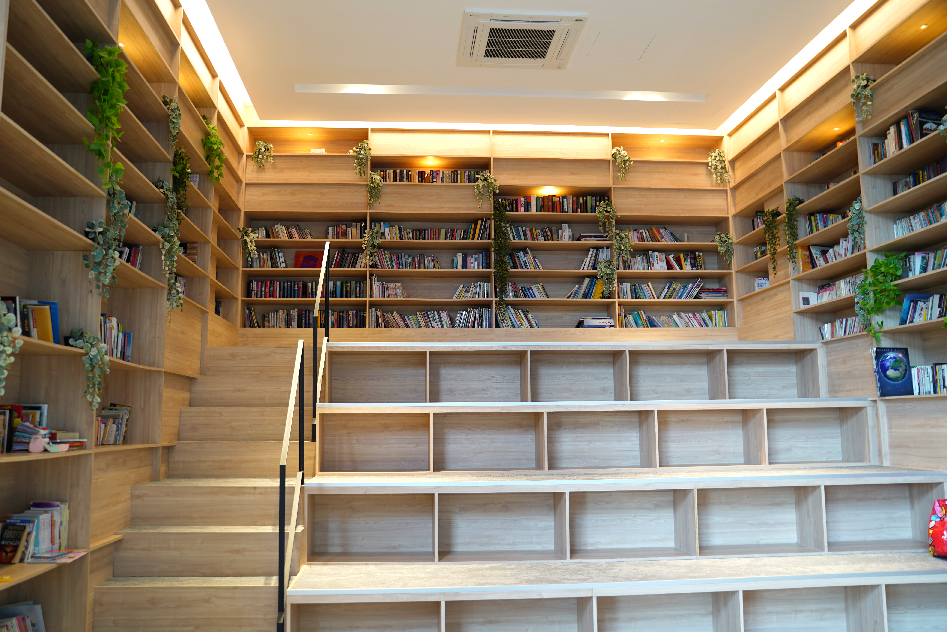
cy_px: 316
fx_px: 789
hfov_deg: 61.9
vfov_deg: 43.6
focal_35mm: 30
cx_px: 474
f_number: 2.8
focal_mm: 30
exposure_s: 1/8
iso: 64
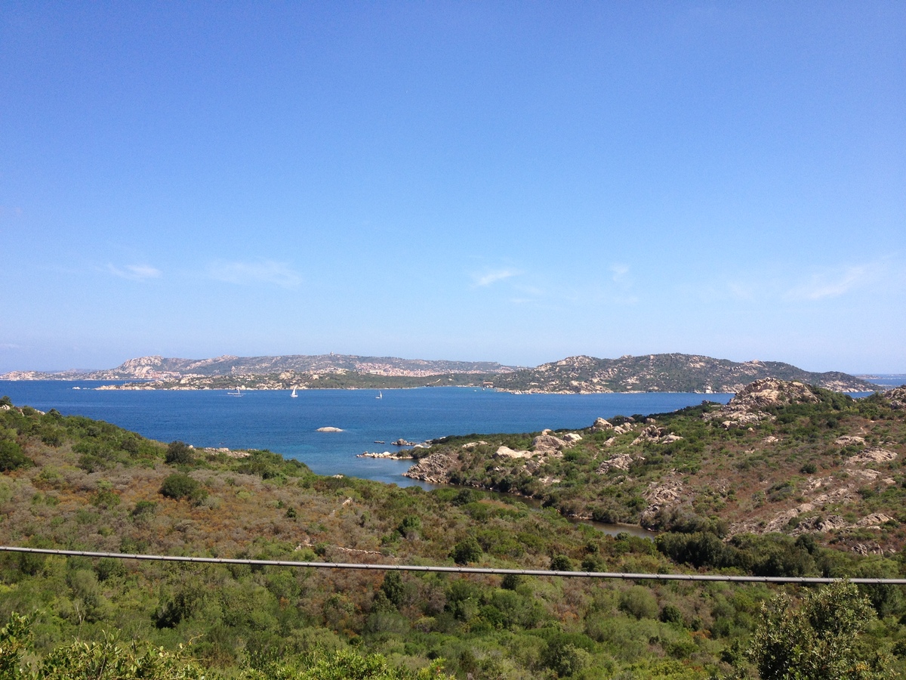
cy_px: 340
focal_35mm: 35
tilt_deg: -1.0
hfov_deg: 52.6
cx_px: 453
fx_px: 916
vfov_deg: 40.7
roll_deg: -0.1
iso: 50
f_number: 2.4
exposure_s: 1/1534
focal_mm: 4.28
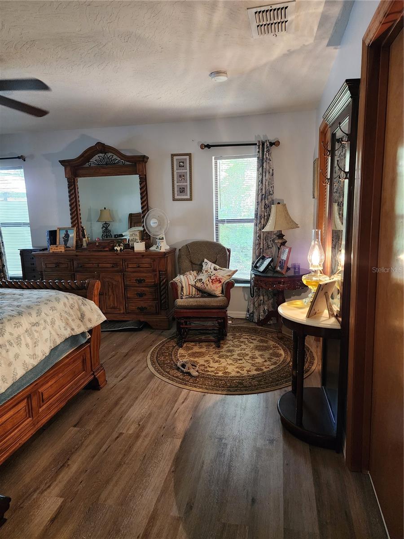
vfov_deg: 73.9
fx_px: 358
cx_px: 202
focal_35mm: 23
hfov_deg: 58.9
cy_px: 270
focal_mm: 6.4
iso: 640
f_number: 1.8
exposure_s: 1/60
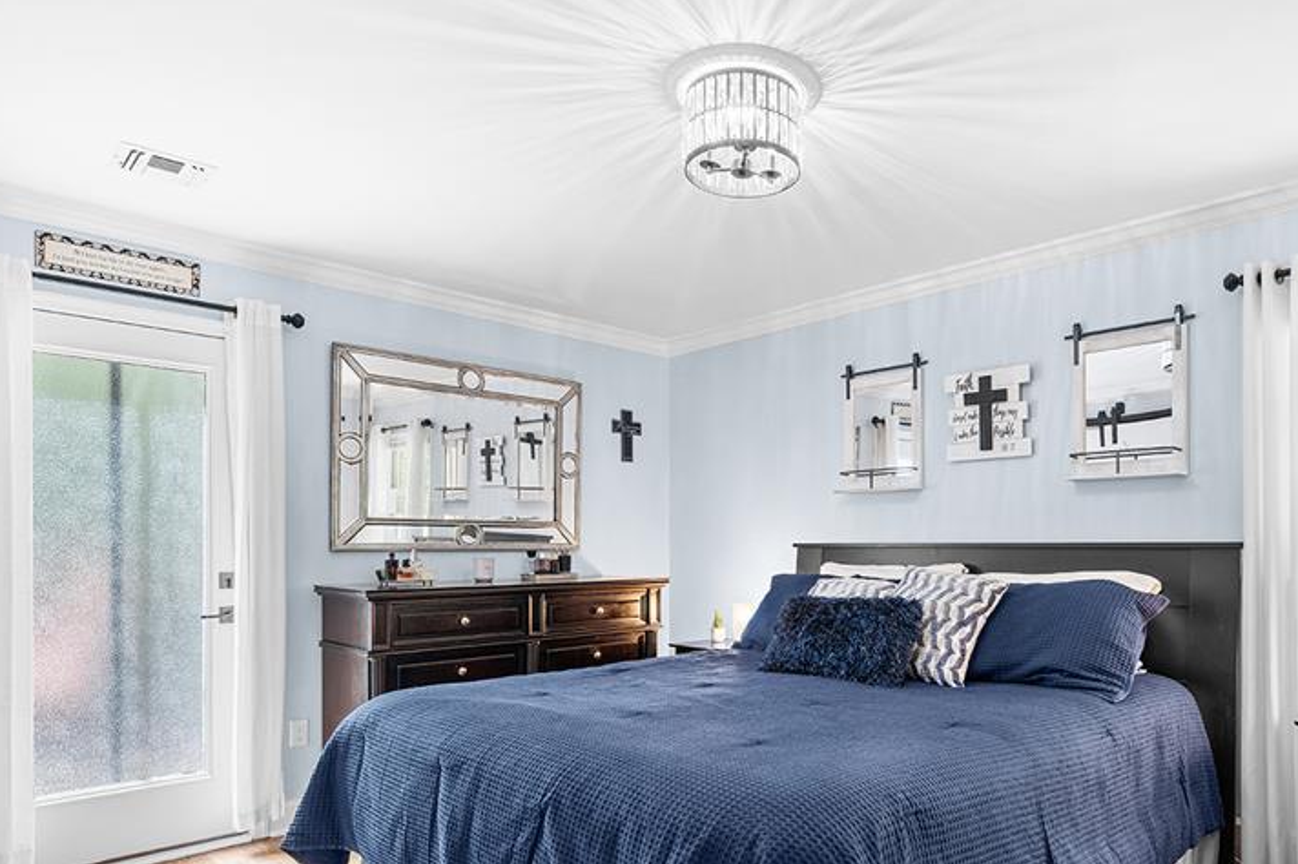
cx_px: 791
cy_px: 554
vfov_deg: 54.3
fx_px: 829
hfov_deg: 75.1
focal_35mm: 23
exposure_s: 1/3
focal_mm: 16
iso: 200
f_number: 8
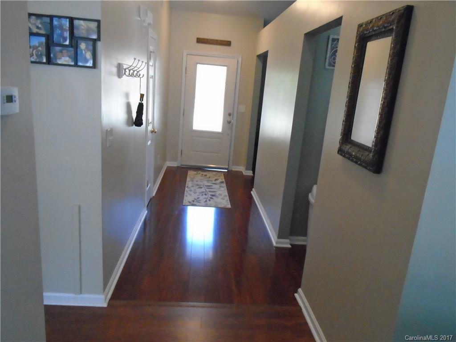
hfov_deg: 67.3
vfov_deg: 53.1
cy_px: 171
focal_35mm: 26
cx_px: 228
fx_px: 343
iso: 800
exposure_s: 1/100
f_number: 3.2
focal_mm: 4.6
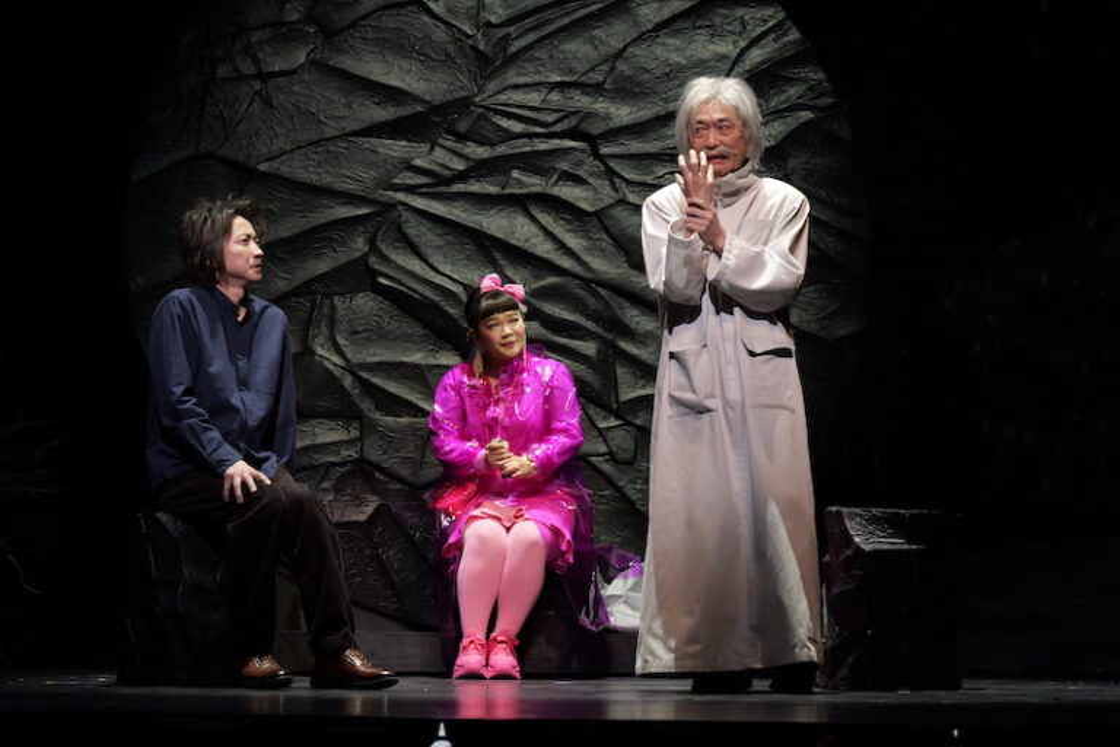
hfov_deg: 21.0
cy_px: 374
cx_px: 560
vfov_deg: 14.1
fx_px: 3018
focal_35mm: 97
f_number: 5.6
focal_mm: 97
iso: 6400
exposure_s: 1/125
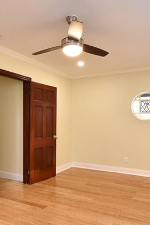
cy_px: 130
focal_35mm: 29
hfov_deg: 45.0
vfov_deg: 63.3
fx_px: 181
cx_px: 72
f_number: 10
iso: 125
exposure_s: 1/2.5
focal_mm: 10
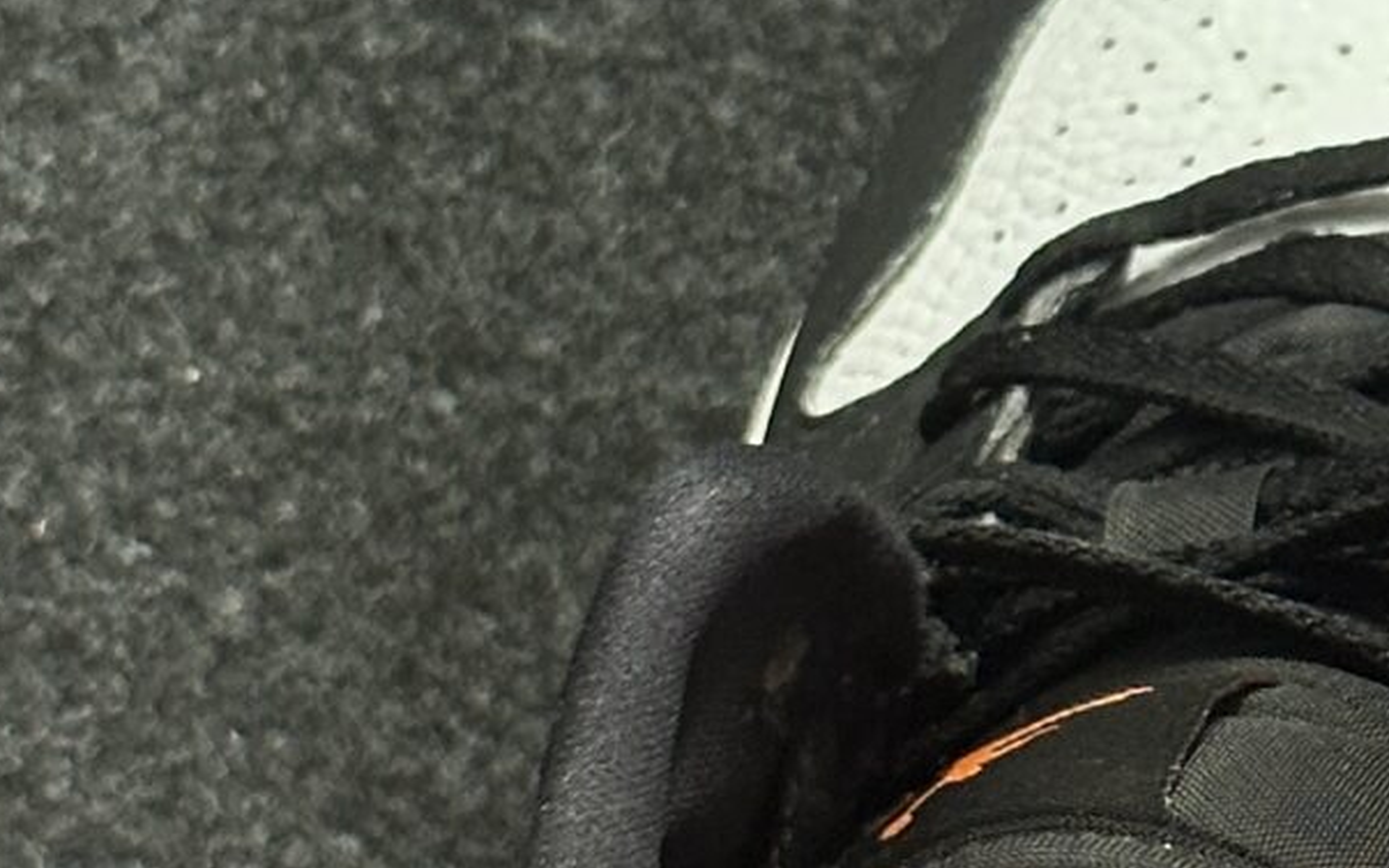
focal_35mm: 216
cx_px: 1774
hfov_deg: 9.5
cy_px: 1054
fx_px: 8177
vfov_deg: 6.0
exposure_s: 1/33
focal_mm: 6.86
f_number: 1.78
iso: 320
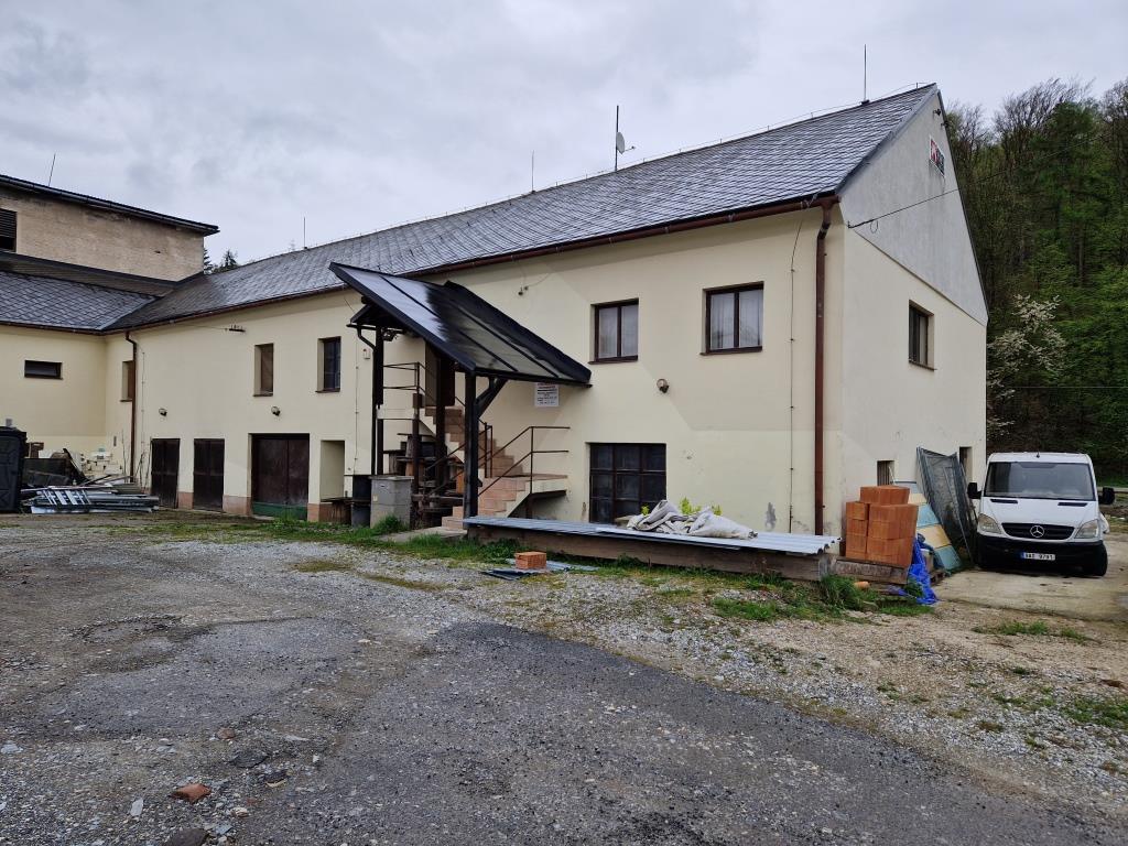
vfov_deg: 58.9
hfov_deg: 73.9
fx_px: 749
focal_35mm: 23
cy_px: 423
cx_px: 564
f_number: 1.8
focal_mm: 5.4
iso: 50
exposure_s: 1/267
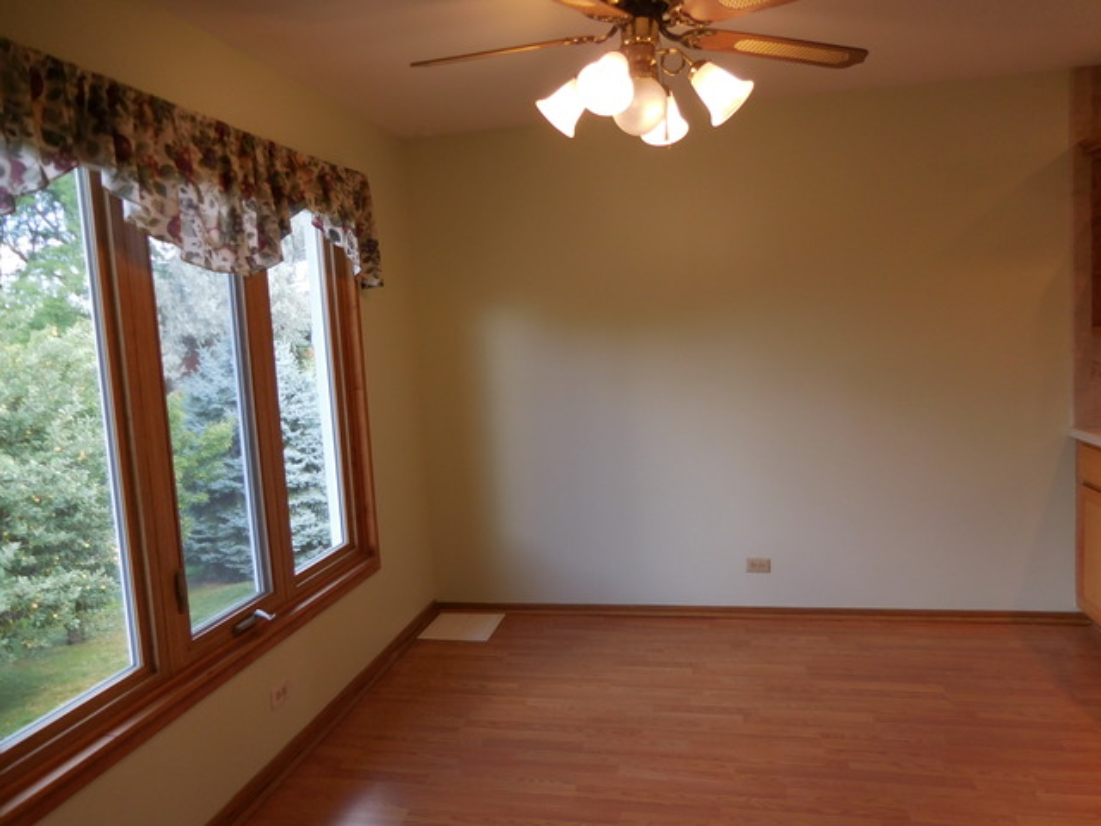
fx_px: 795
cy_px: 413
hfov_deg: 69.4
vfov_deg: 54.9
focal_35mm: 25
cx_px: 550
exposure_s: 1/60
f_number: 3.3
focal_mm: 4.5
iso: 125
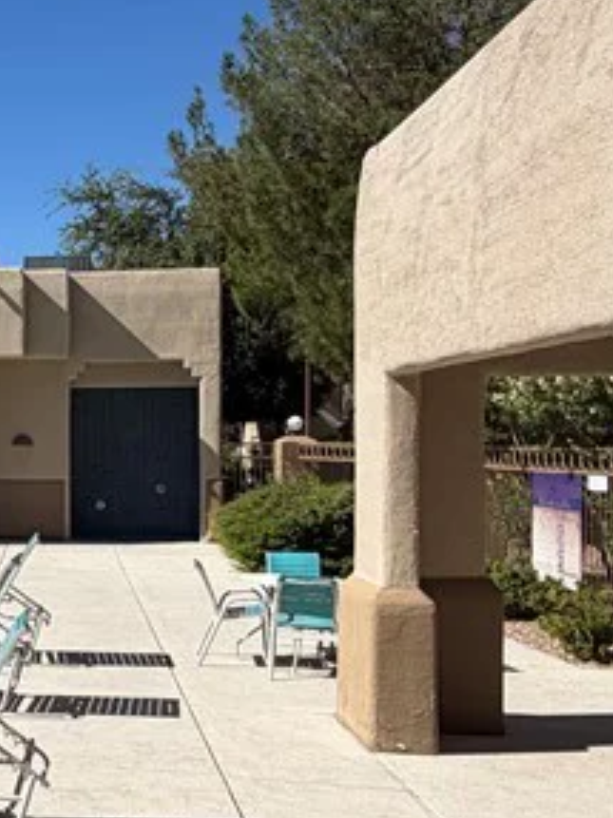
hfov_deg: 25.3
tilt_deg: -0.4
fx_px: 1181
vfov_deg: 38.1
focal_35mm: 50
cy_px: 467
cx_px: -171
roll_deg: +0.6
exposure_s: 1/1189
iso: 20
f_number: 2.2
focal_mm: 2.22
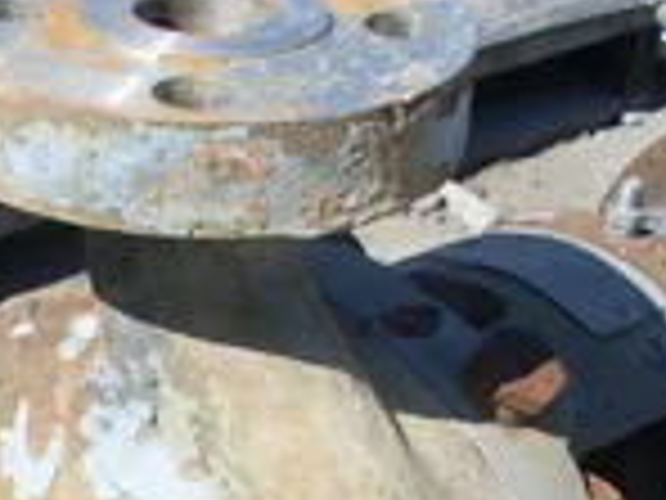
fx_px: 1982
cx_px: 230
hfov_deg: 19.0
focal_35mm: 103
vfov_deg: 14.0
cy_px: 581
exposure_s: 1/250
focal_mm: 6.3
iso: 80
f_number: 7.7
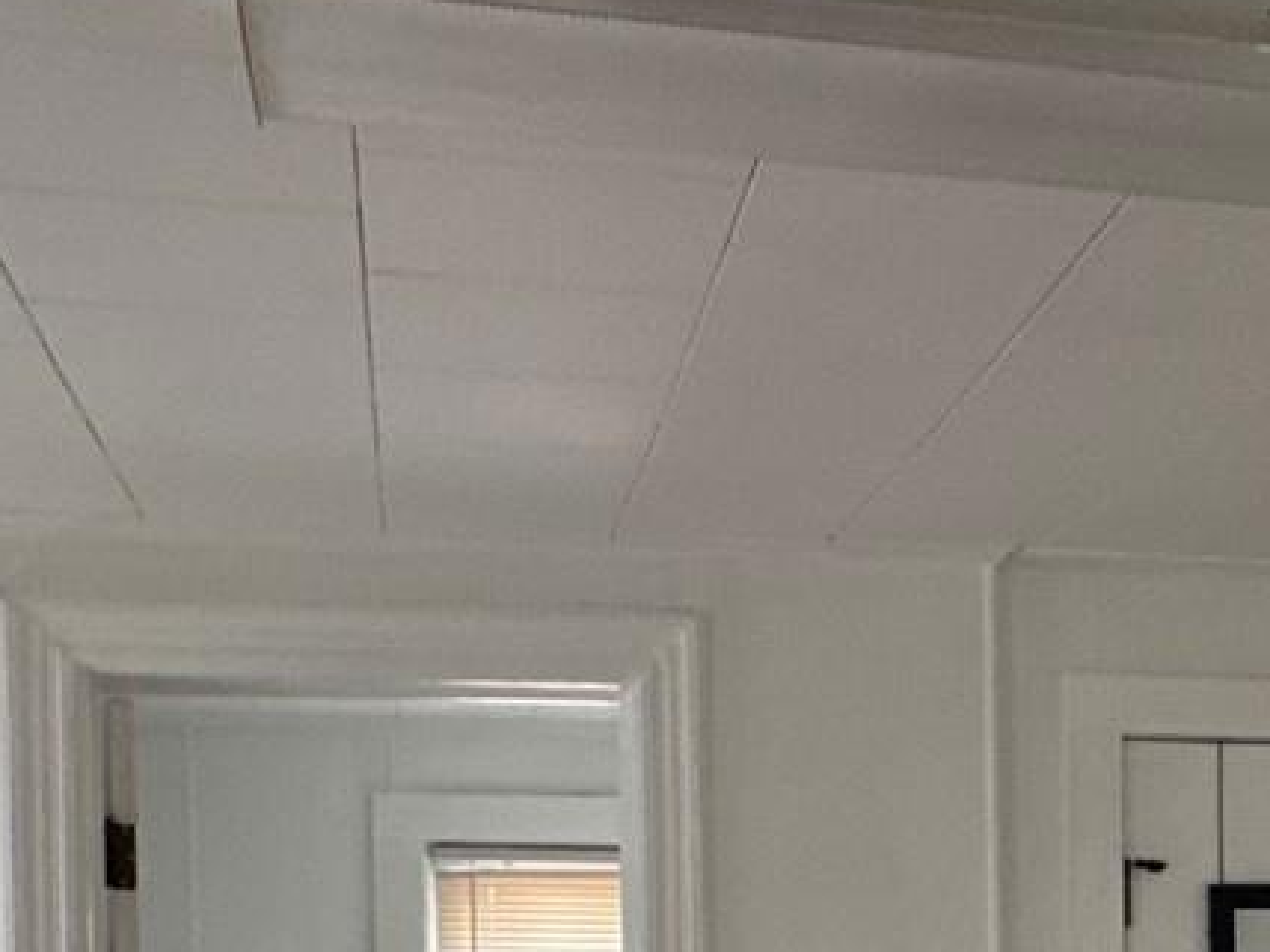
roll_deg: +0.4
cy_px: 1145
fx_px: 2458
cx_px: 1154
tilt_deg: -2.6
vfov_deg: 20.5
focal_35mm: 67
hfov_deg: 27.8
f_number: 2.2
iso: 160
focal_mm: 2.22
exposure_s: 1/60
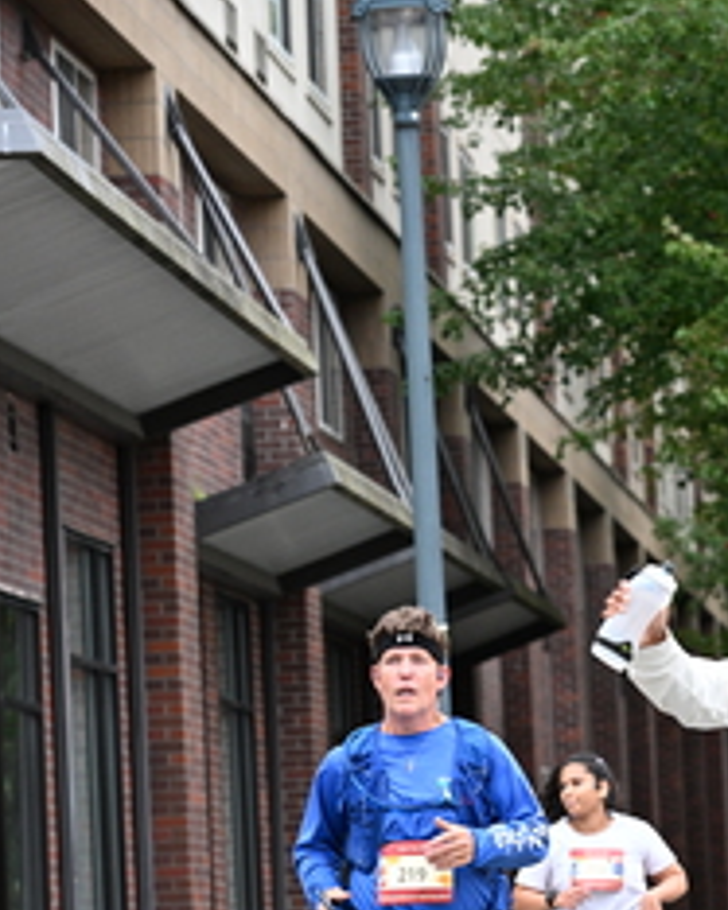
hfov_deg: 7.5
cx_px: 629
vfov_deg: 9.4
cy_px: 766
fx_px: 5525
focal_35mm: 205
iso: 1600
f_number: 4
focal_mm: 93
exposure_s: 1/640
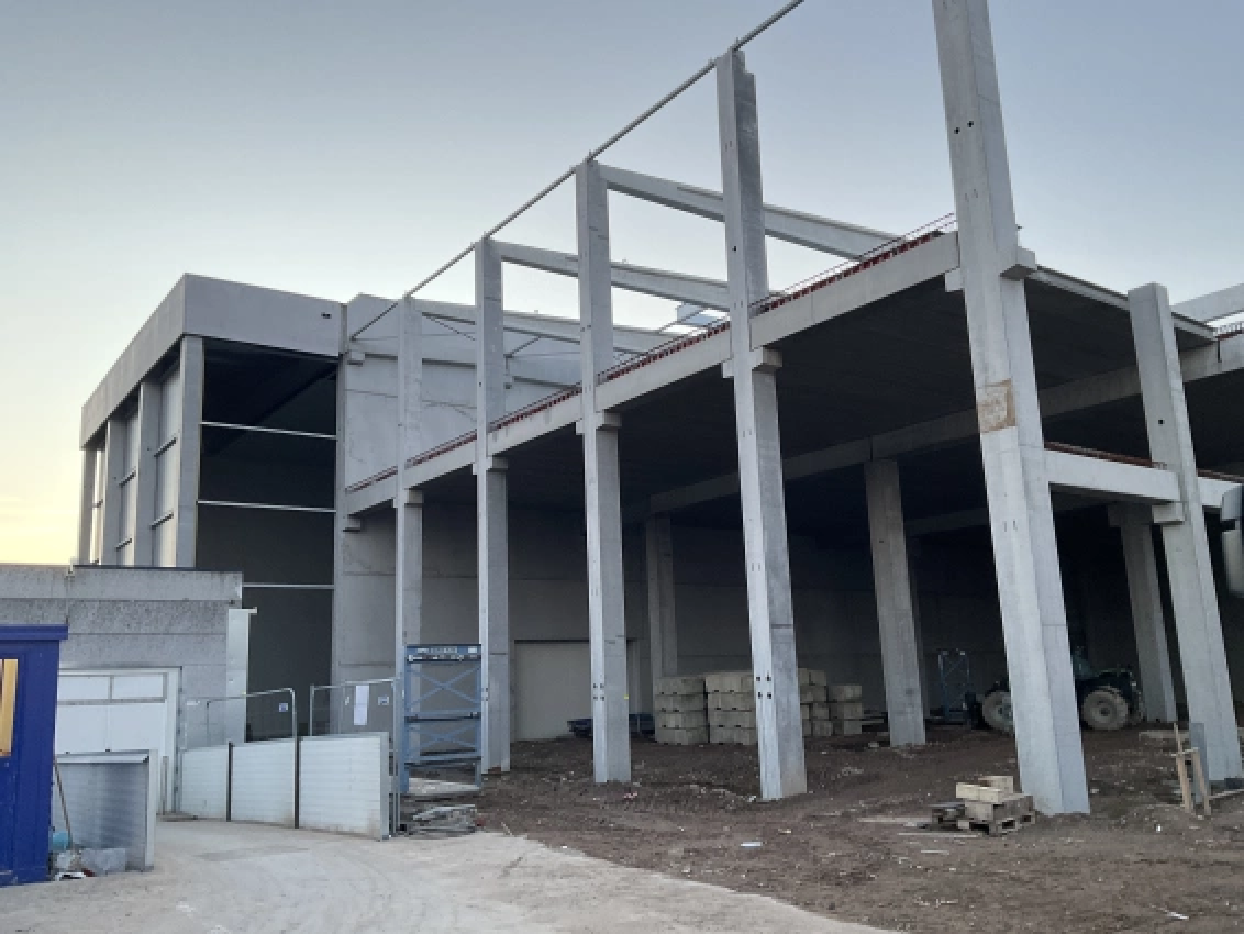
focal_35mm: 29
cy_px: 467
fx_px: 1043
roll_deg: +1.7
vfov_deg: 48.3
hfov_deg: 61.6
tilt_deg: +12.5
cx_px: 622
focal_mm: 3
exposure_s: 1/122
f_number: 1.8
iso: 50
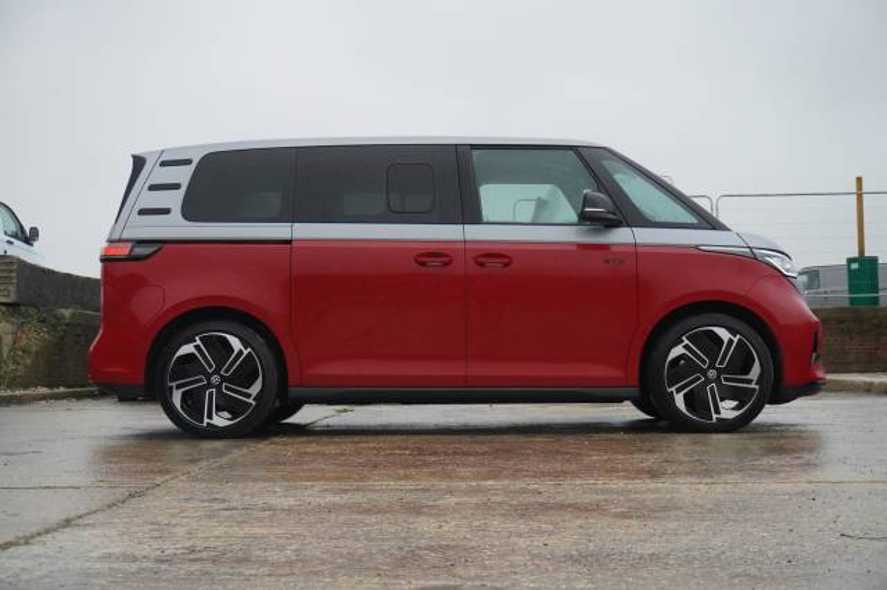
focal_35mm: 54
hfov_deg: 36.9
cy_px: 295
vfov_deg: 25.0
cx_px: 444
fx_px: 1330
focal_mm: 36
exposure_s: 1/200
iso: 2000
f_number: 5.6
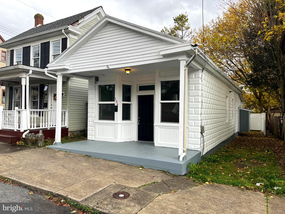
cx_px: 142
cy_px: 107
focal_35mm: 26
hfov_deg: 67.3
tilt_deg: -0.2
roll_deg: -0.3
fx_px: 214
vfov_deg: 53.1
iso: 40
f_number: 1.6
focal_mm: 5.1
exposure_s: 1/124
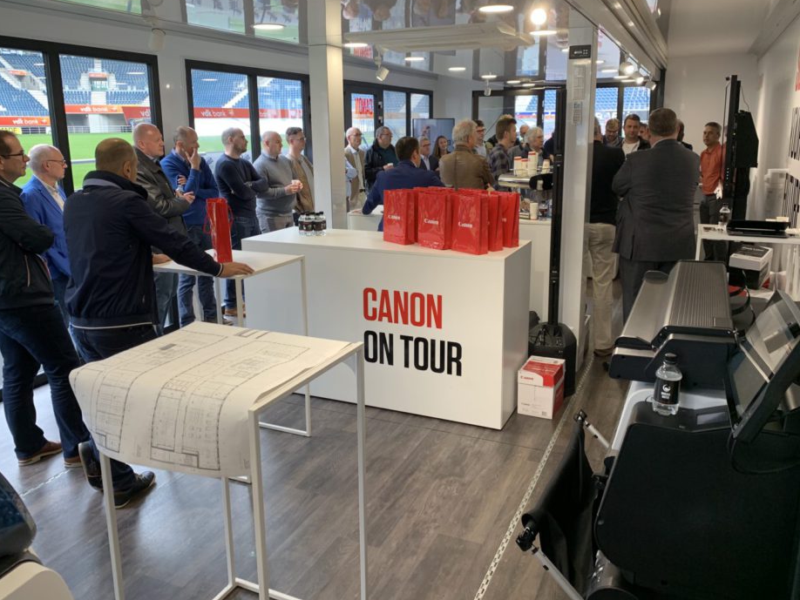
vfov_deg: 48.2
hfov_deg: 61.6
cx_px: 396
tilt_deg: -13.8
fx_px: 670
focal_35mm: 29
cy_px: 280
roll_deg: +0.2
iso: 80
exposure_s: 1/100
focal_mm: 4.25
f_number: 1.8
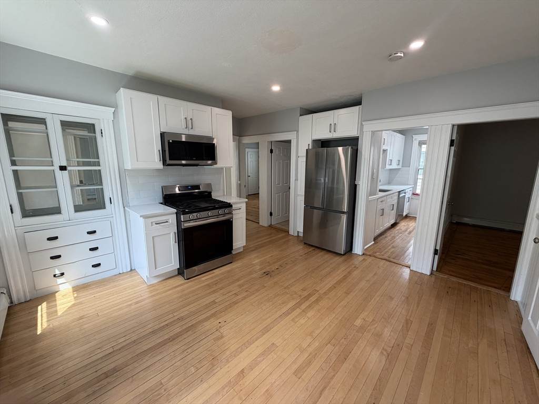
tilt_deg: -10.6
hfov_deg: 102.1
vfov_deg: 85.7
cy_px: 202
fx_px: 218
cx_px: 270
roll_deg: +0.3
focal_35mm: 14
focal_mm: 2.22
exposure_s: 1/120
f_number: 2.2
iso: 125
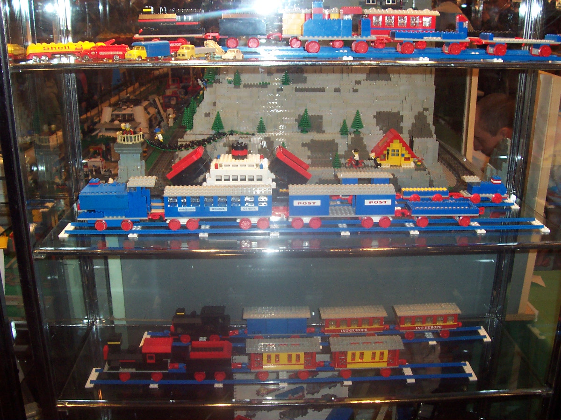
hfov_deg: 50.1
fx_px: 600
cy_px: 210
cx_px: 280
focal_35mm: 37
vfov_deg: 38.7
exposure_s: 1/60
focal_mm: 5.6
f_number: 2.8
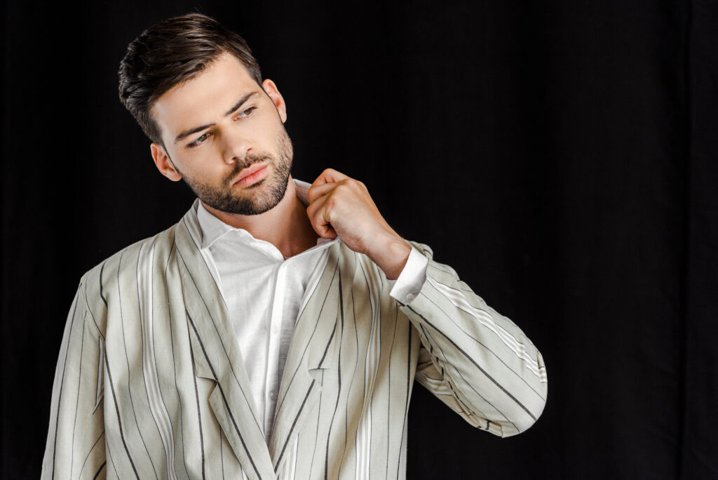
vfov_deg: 15.2
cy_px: 240
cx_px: 359
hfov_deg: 22.6
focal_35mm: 90
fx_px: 1796
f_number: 3.5
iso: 500
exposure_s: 1/200
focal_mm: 90
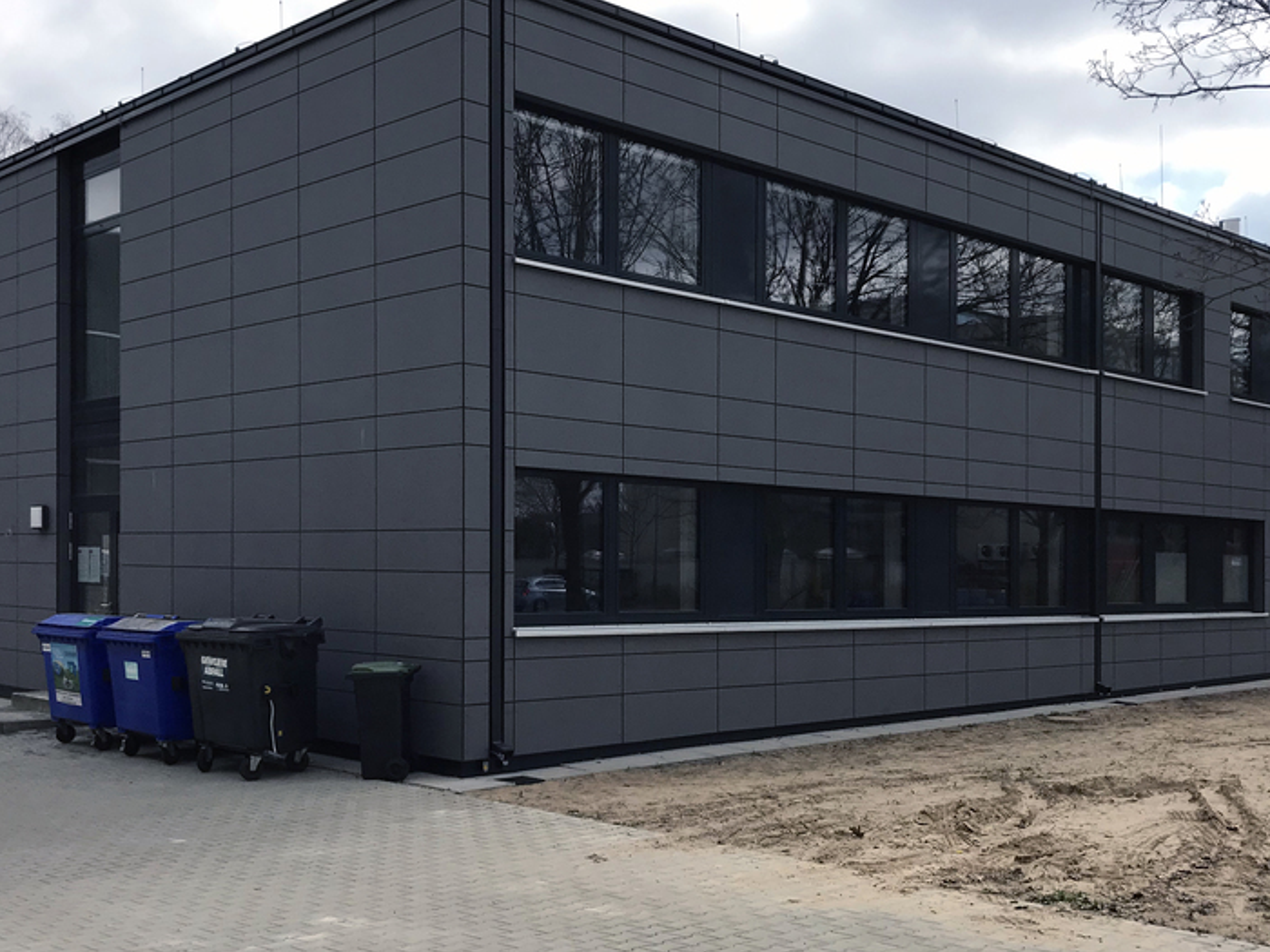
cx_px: 637
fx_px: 1468
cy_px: 506
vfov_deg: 35.9
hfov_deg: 46.8
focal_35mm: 40
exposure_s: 1/2457
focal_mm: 3.99
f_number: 1.8
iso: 20
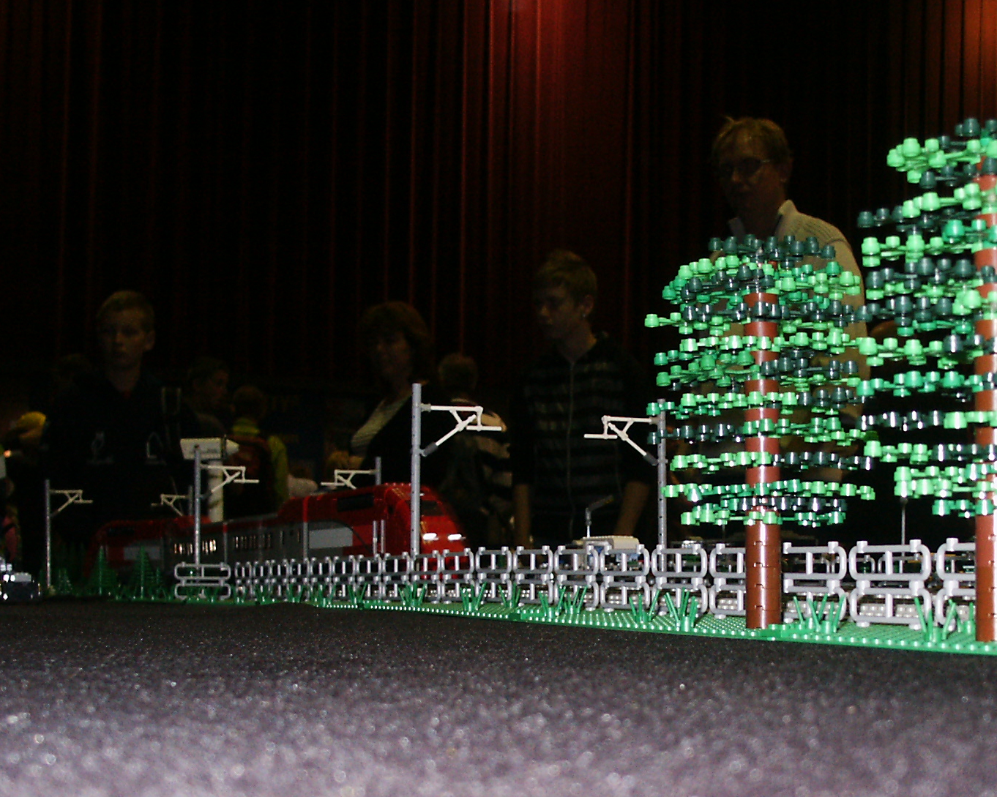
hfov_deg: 32.8
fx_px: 1682
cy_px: 580
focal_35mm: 57
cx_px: 636
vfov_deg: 26.4
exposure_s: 1/45
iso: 200
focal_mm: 7.18
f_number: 3
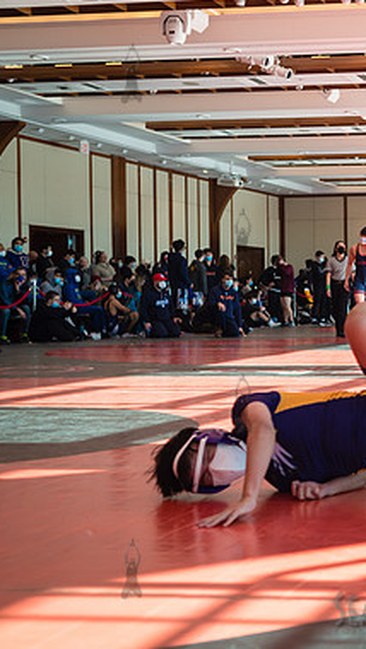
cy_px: 329
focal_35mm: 70
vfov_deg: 30.1
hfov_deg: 16.1
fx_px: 1207
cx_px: 504
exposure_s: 1/400
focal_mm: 35
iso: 400
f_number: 3.2
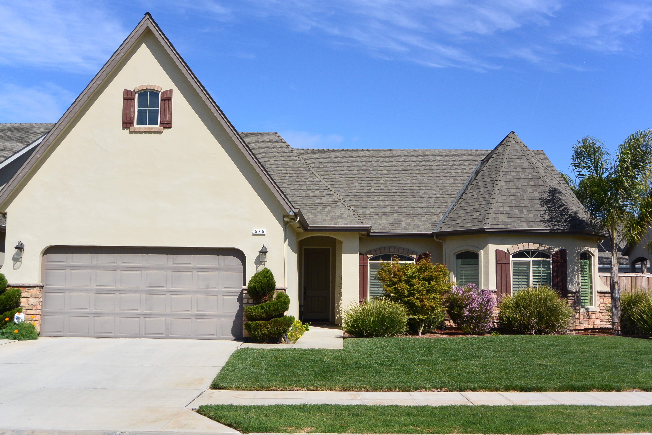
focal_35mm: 40
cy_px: 218
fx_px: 724
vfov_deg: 33.4
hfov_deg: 48.5
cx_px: 326
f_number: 5
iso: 160
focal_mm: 15.1
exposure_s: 1/1250
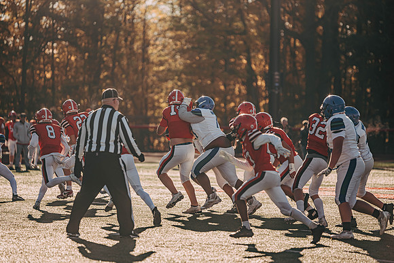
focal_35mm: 200
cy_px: 132
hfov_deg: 10.3
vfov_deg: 6.9
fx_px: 2189
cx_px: 197
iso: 125
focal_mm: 200
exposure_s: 1/3200
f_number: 2.8
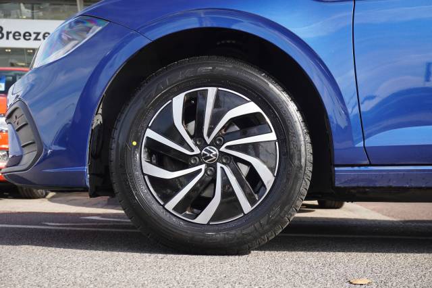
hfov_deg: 45.0
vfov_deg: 30.8
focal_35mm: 44
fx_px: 522
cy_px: 144
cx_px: 216
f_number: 5.6
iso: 160
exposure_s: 1/200
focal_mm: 29
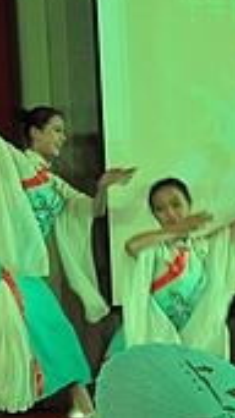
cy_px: 315
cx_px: -211
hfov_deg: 9.4
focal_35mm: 121
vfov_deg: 17.6
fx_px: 1342
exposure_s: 1/50
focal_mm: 22
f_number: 5.6
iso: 320
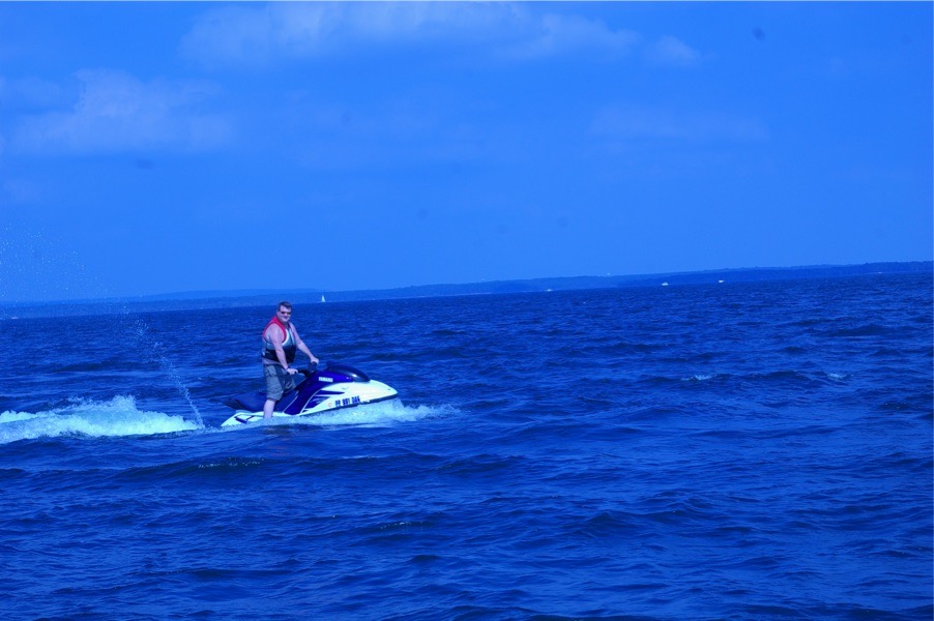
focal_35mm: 82
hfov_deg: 24.6
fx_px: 2139
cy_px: 310
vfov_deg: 16.5
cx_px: 467
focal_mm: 55
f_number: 11
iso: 200
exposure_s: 1/500
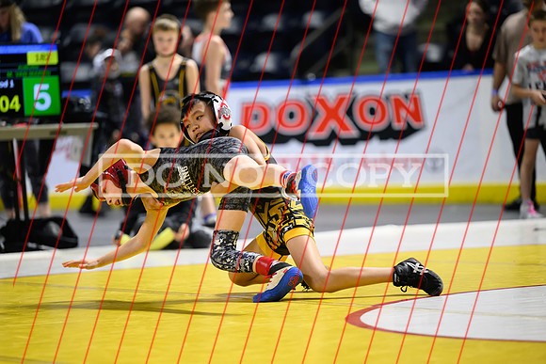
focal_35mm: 170
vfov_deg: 8.1
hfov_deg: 12.1
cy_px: 182
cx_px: 273
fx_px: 2579
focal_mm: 170
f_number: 2.8
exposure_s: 1/800
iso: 2800
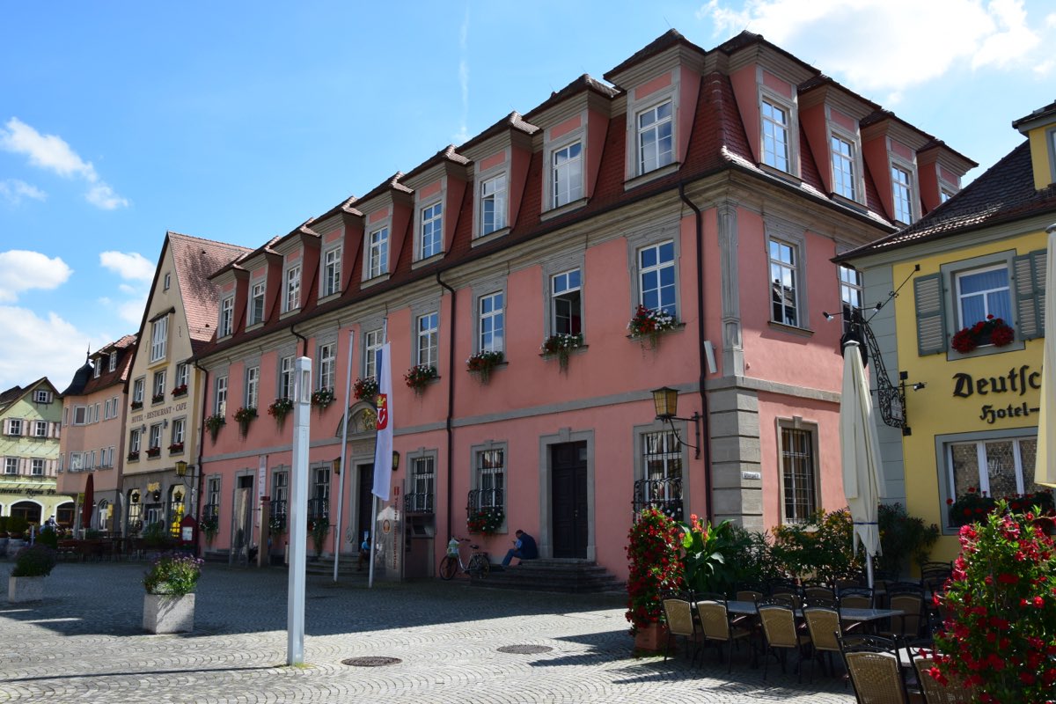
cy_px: 352
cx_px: 528
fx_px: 924
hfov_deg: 59.5
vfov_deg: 41.7
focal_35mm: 32
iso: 400
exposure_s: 1/400
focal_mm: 21
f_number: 11
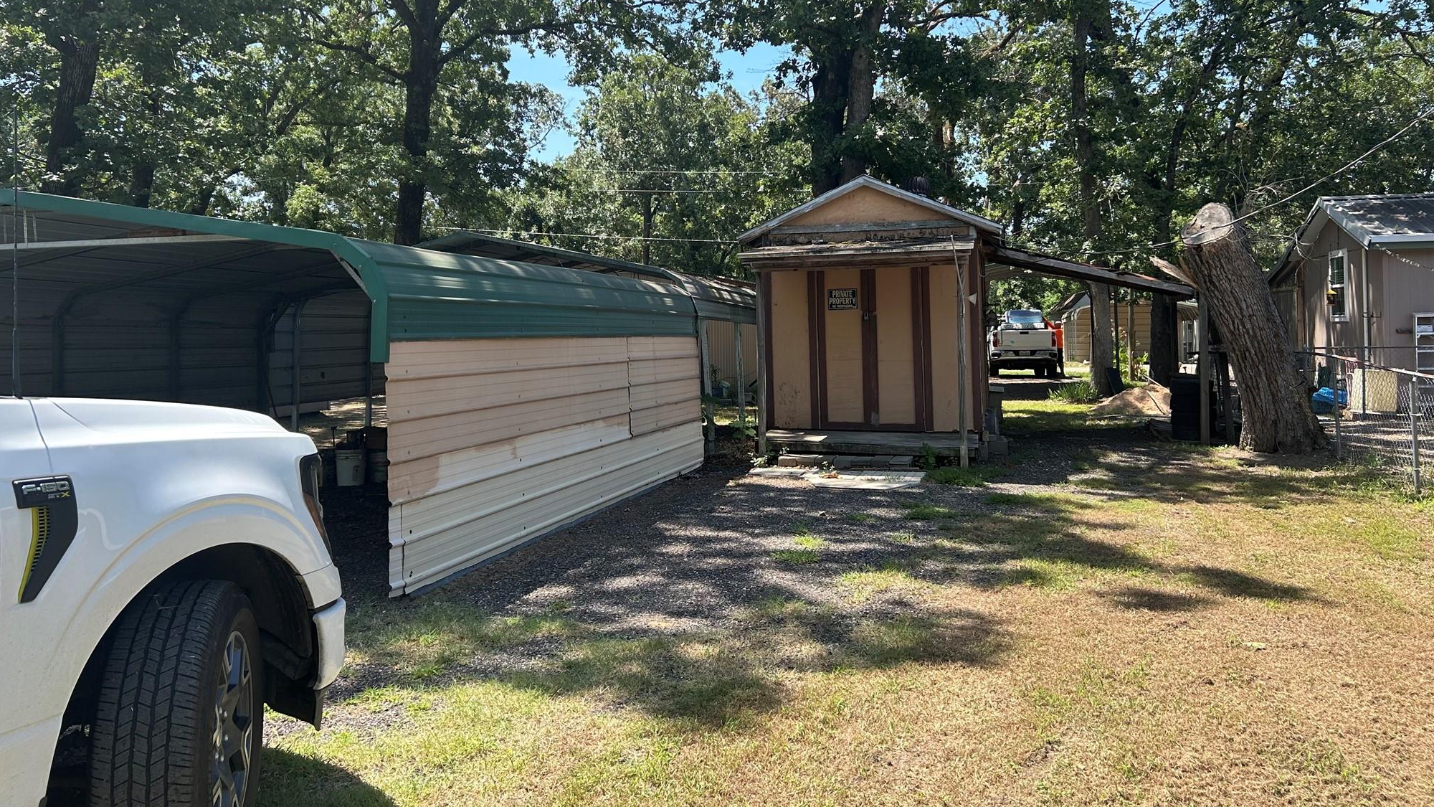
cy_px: 316
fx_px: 1103
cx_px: 708
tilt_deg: +0.9
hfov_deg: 66.1
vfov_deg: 40.0
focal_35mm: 29
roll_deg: +0.5
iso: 50
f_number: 1.5
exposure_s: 1/1311
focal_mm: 5.7
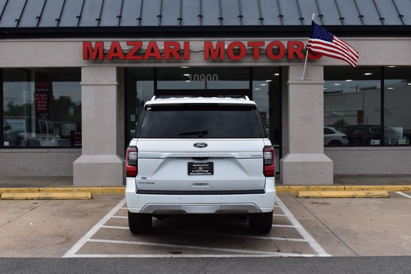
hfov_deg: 41.1
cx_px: 206
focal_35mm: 48
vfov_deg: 28.1
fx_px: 548
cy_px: 137
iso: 400
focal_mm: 32
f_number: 11
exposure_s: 1/400
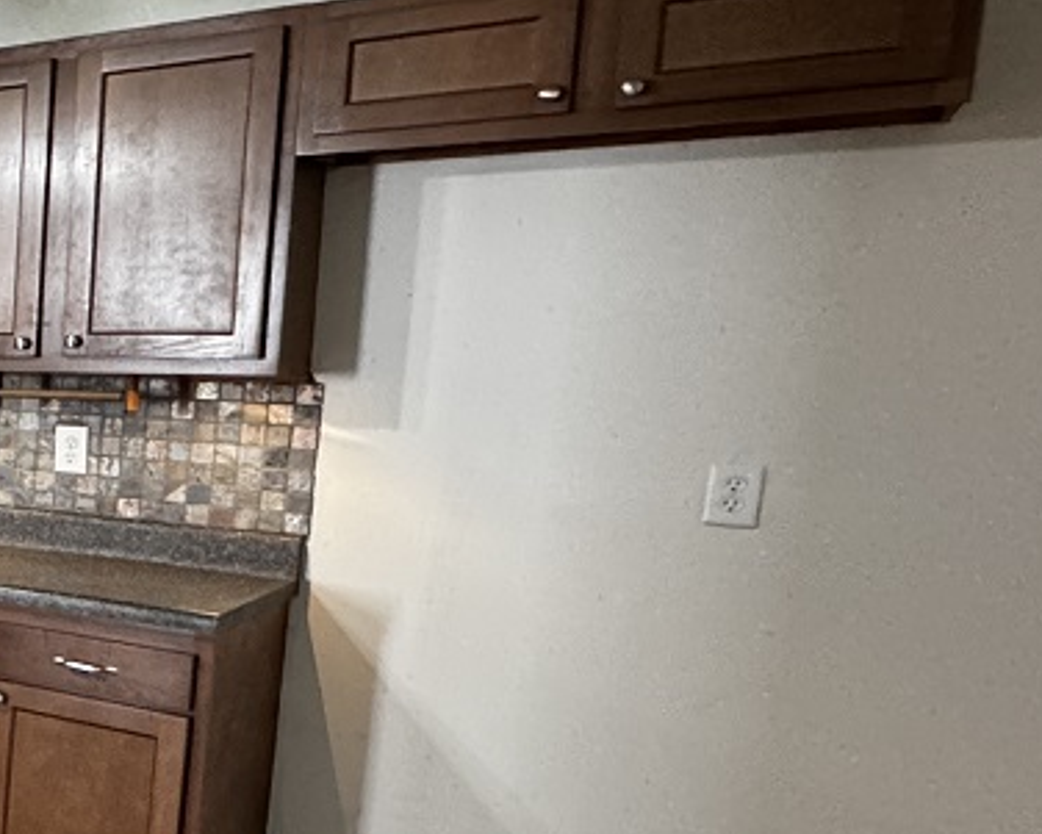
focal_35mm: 44
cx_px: -612
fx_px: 1357
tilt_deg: -7.4
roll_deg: -0.9
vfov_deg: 34.1
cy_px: 493
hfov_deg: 26.3
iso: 500
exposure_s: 1/60
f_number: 2.2
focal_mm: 2.22
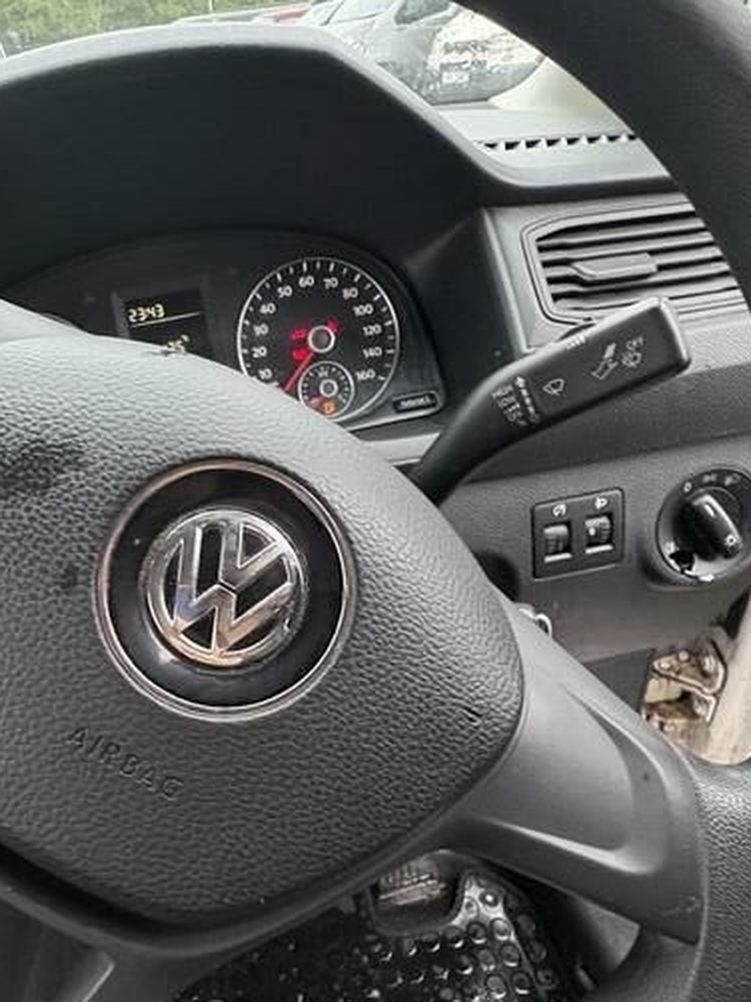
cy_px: 585
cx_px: 248
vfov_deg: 68.9
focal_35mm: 25
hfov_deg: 53.7
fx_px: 724
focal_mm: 2.22
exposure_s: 1/74
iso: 200
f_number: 2.2
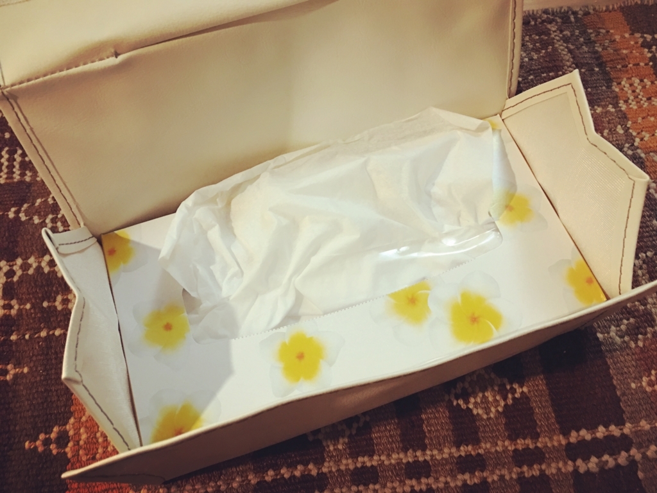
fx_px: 550
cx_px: 328
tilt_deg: -64.8
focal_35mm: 29
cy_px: 246
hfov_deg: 61.7
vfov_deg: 48.2
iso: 64
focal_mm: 4.15
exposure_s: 1/4
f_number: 2.2
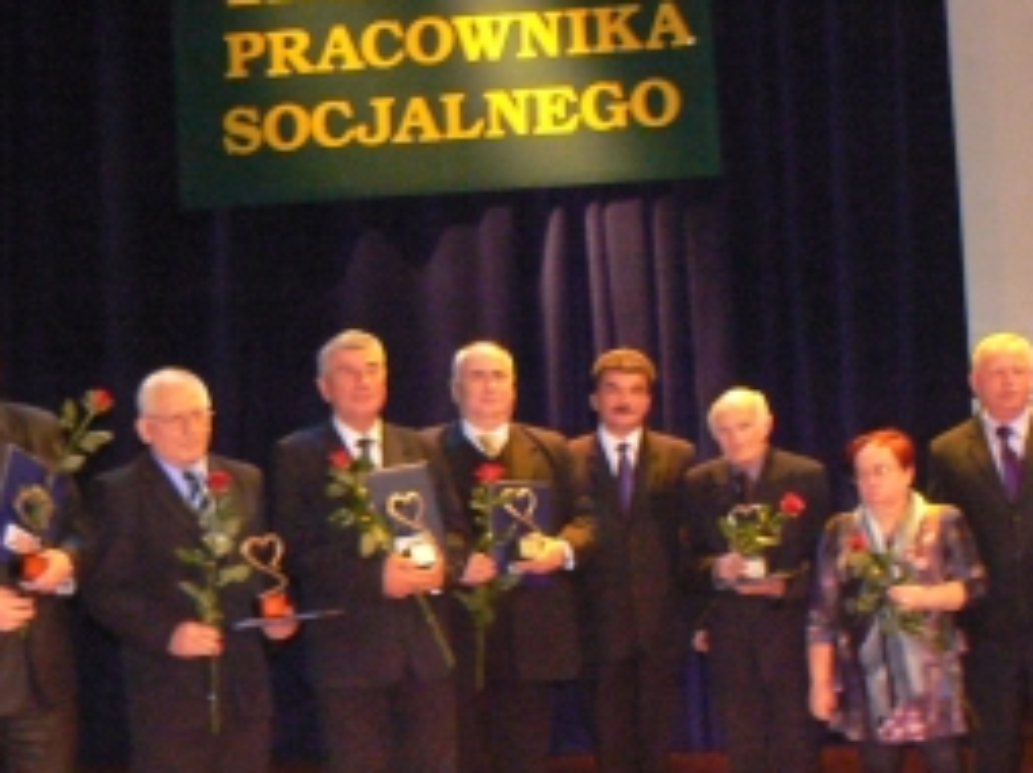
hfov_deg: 27.1
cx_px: 744
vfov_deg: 20.7
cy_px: 478
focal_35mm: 71
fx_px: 2117
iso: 400
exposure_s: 1/30
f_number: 2.8
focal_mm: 6
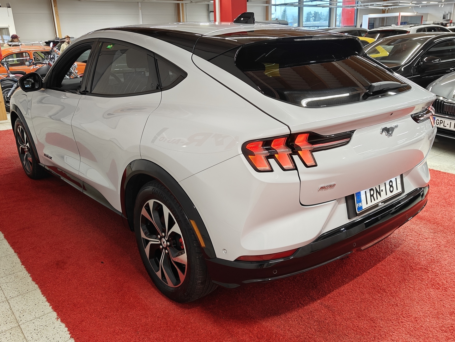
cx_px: 228
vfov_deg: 45.4
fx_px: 407
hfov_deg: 58.4
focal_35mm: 31
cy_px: 171
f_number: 1.8
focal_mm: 5.59
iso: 64
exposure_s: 1/50
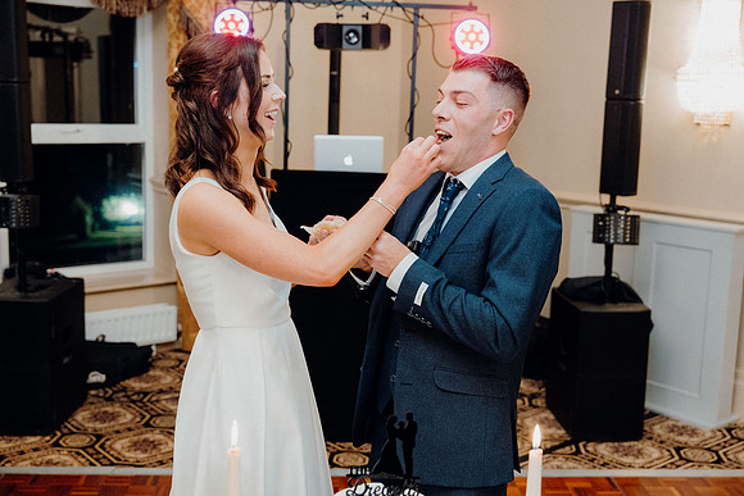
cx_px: 372
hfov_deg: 45.4
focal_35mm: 43
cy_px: 248
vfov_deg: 31.2
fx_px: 889
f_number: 3.5
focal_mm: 43
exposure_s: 1/160
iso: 3200
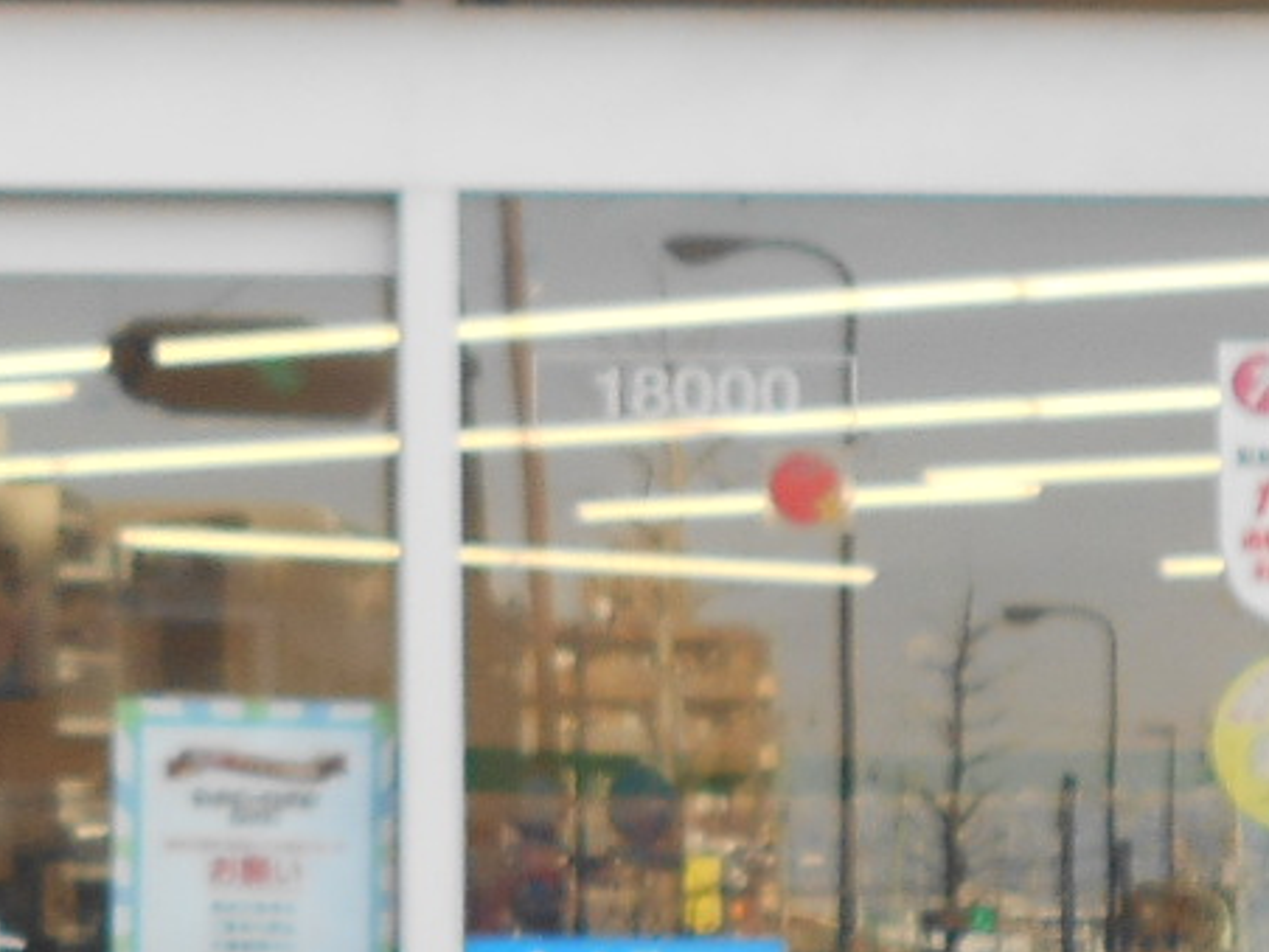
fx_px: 8102
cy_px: 407
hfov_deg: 8.8
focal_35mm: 221
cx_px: -601
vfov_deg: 6.7
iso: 80
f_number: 4.2
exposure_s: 1/100
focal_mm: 7.7
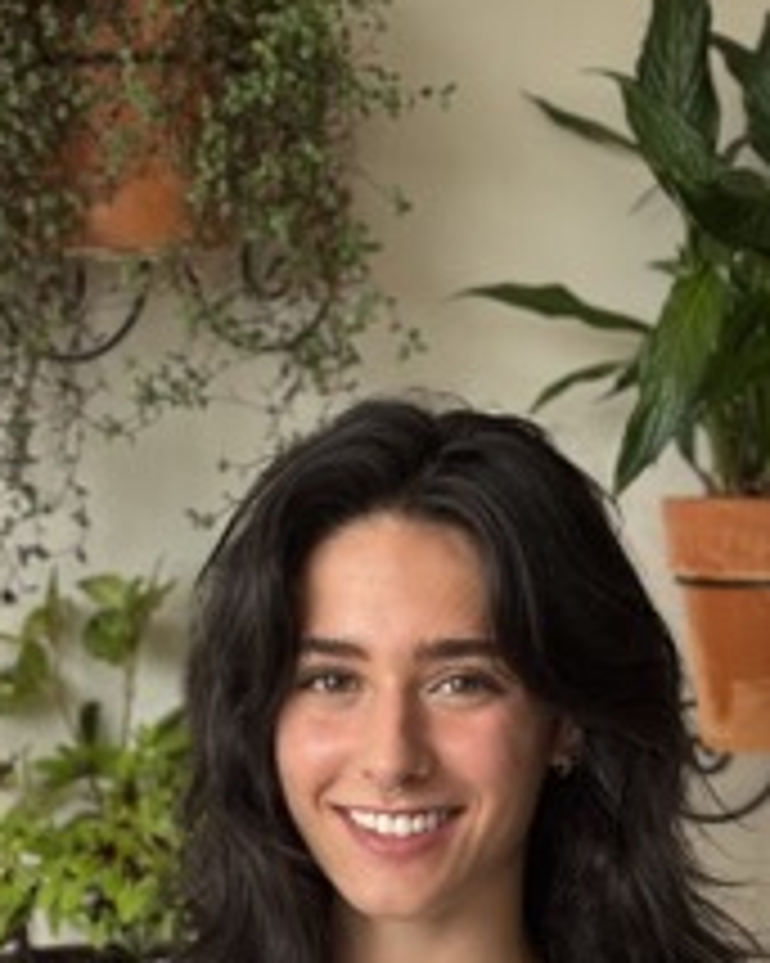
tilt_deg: -5.5
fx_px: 2708
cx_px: 365
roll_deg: -0.4
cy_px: 868
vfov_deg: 19.8
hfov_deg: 16.2
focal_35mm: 95
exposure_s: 1/246
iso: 32
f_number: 1.6
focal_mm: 5.96
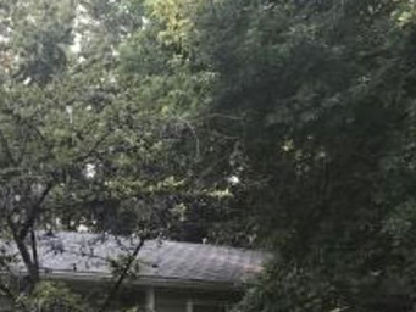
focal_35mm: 84
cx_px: -113
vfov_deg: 16.9
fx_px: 1010
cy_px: 357
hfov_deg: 21.3
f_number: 1.8
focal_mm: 3.99
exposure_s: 1/360
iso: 20
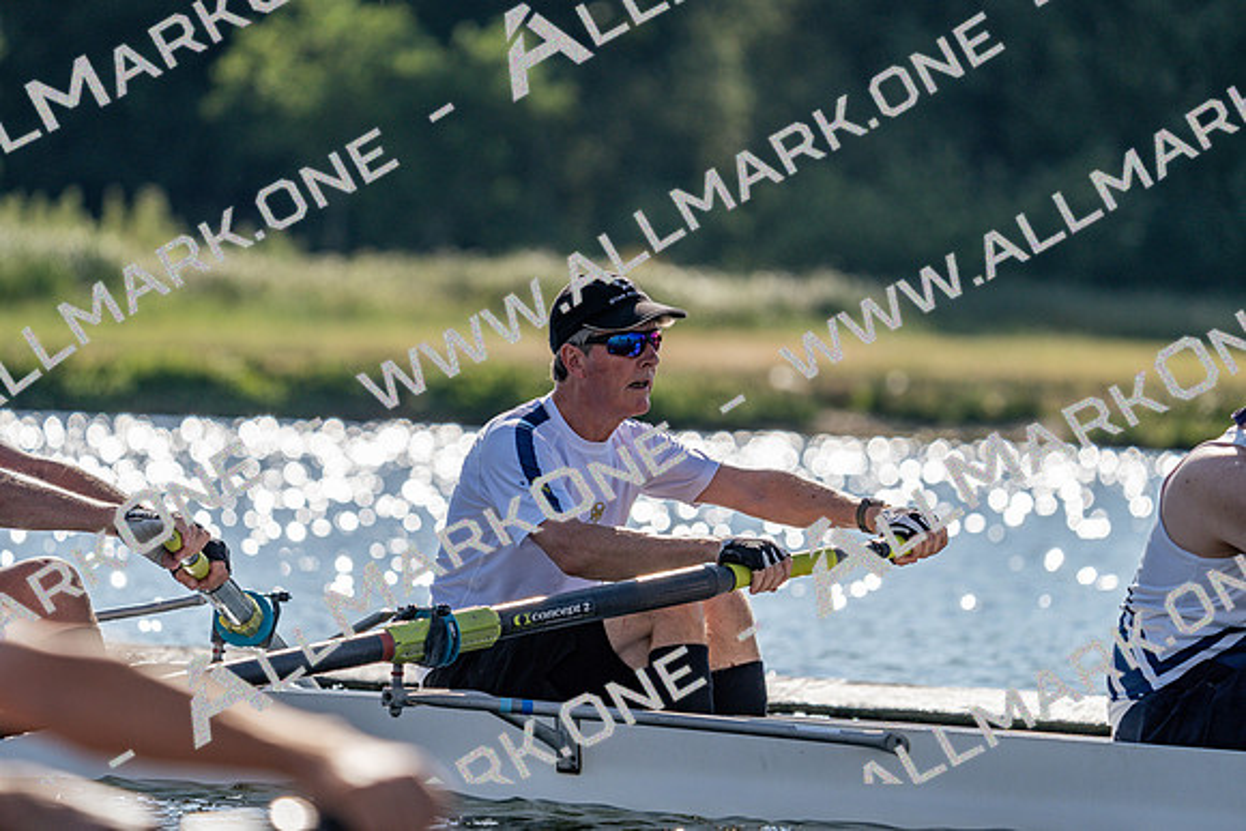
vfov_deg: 3.8
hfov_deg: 5.7
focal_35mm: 359
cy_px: 416
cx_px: 623
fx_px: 12428
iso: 125
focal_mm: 359
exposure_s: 1/1600
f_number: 6.3
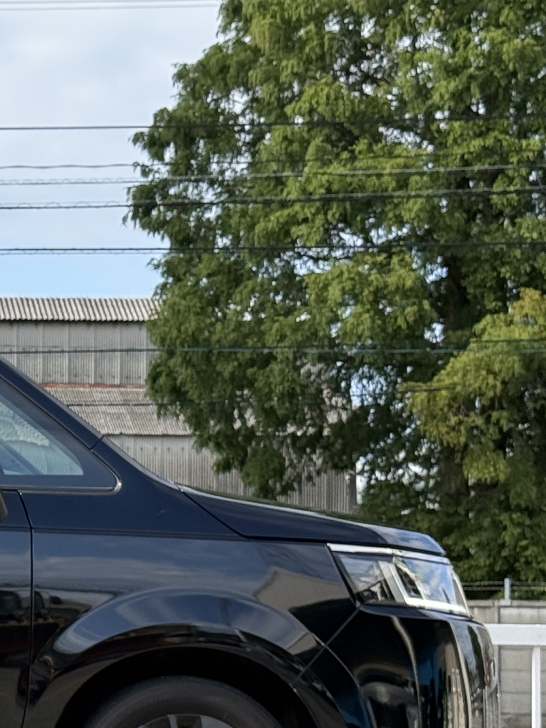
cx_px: -367
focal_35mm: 125
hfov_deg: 11.2
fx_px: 2629
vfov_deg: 15.7
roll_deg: -1.0
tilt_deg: +3.0
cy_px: 519
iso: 80
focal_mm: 6.76
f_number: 1.78
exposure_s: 1/1403
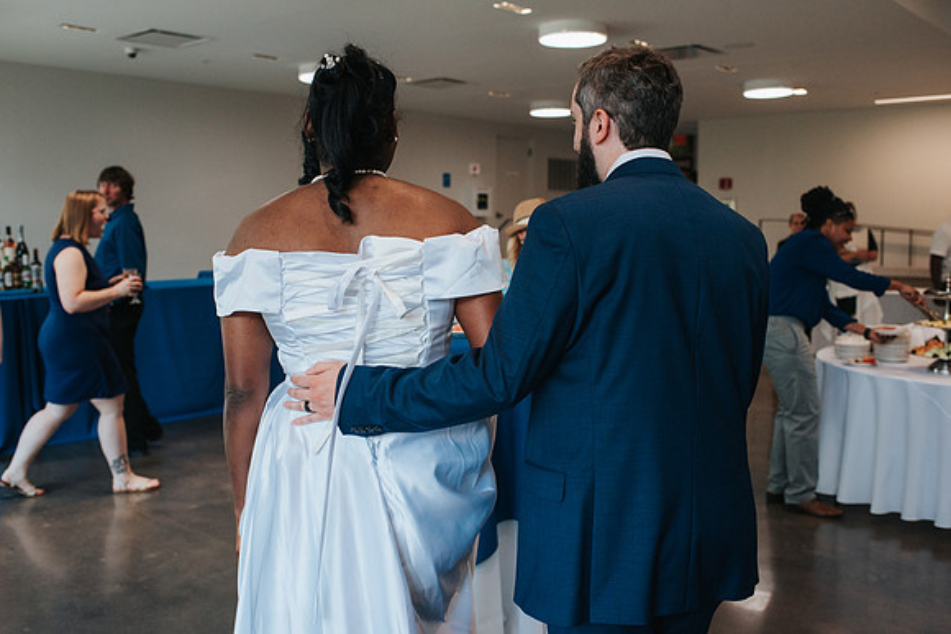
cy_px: 317
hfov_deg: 54.4
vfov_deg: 37.9
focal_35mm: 35
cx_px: 476
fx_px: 925
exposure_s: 1/1000
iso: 1000
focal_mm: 35
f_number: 4
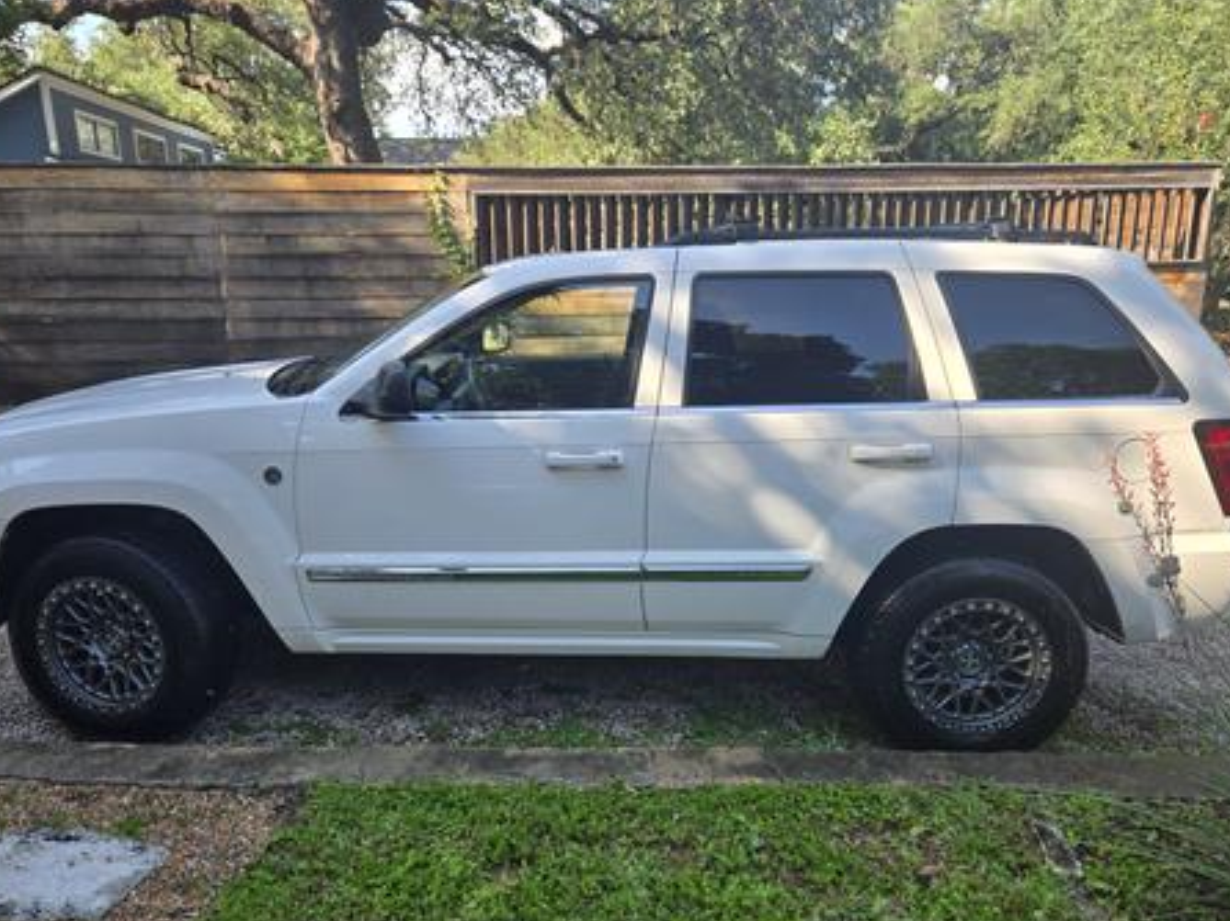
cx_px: 615
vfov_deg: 52.9
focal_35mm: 26
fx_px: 923
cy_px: 502
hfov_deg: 67.3
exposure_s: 1/374
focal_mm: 5.4
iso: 25
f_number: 1.8
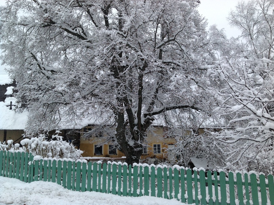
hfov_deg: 52.7
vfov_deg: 40.6
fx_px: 277
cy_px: 102
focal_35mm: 35
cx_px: 137
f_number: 2.4
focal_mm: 4.28
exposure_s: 1/630
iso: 50
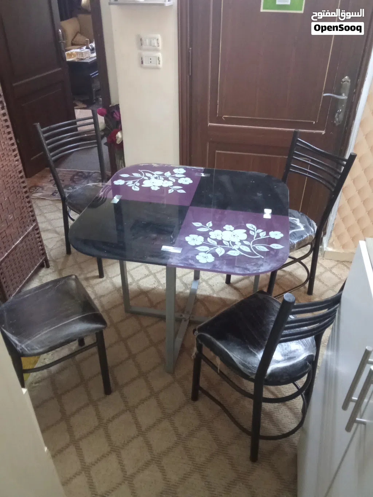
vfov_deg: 63.4
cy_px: 248
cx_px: 186
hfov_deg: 49.8
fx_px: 402
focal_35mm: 28
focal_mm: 2.87
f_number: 2
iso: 1600
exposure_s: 1/20
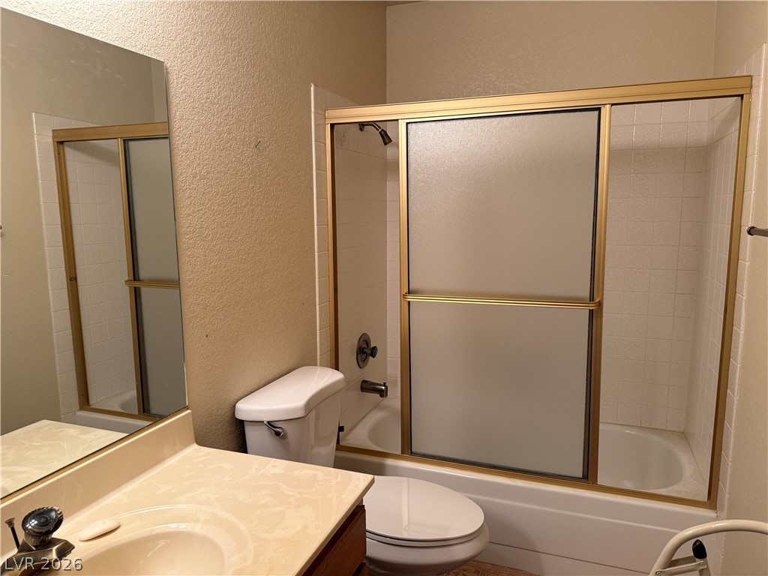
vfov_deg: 56.8
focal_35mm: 24
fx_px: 532
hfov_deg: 71.6
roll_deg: +0.9
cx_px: 384
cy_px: 288
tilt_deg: -6.6
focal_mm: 6.76
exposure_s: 1/60
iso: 250
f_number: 1.78
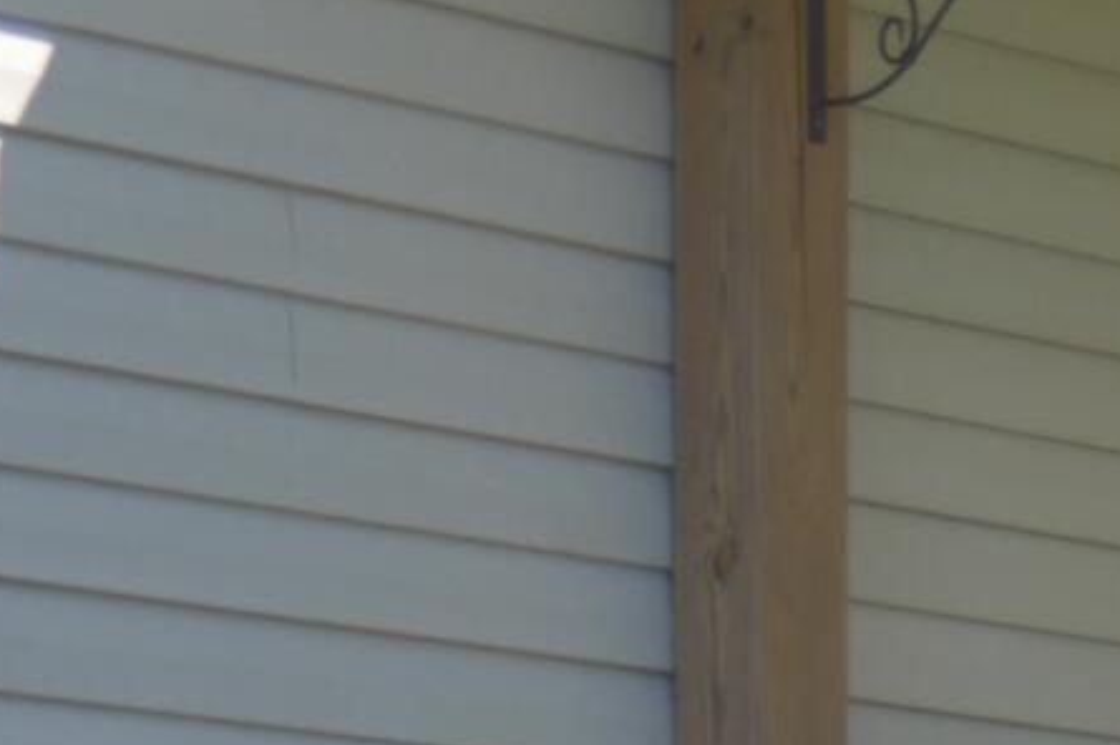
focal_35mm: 182
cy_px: 1694
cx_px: 939
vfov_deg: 7.1
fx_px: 5658
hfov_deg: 11.3
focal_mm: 18
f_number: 3.5
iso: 100
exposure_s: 1/640
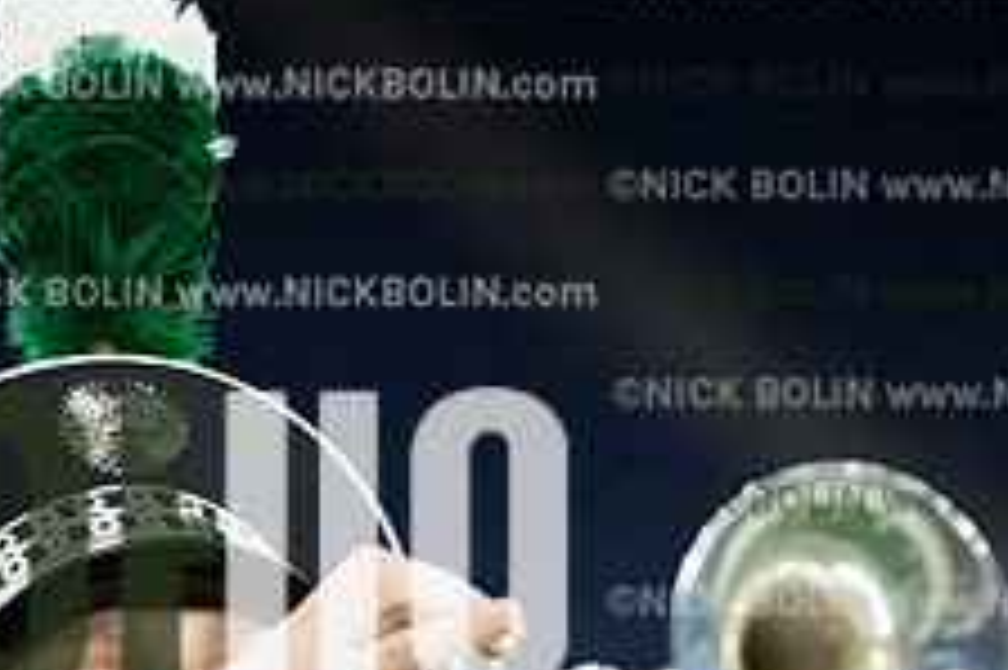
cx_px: 248
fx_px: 14465
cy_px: 603
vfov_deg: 2.7
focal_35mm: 517
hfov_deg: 4.0
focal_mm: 200
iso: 2500
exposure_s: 1/1250
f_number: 3.5
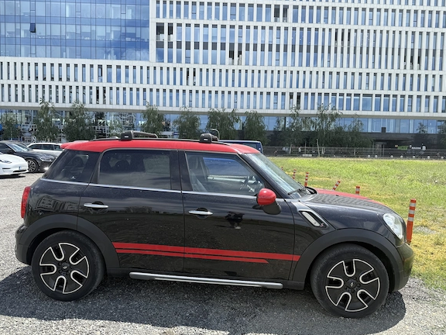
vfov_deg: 54.9
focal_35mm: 25
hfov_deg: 69.4
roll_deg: -1.1
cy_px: 170
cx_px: 218
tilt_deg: -1.1
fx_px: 322
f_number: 1.78
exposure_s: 1/2445
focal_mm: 6.76
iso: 80
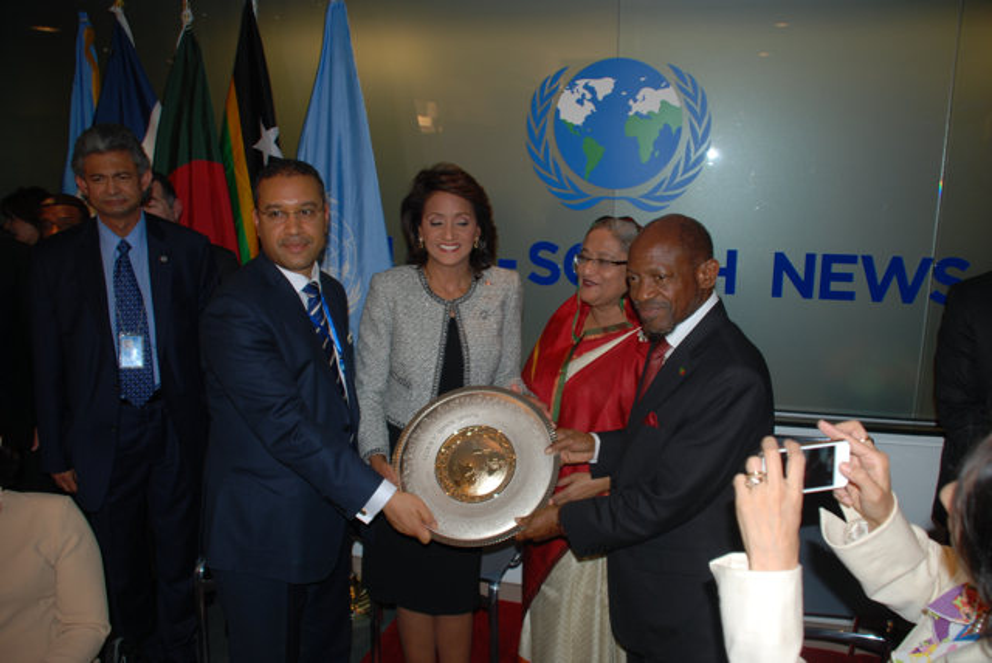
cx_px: 496
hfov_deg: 61.9
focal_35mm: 30
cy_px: 332
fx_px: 827
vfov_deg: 43.7
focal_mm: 20
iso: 100
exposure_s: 1/60
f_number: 3.8
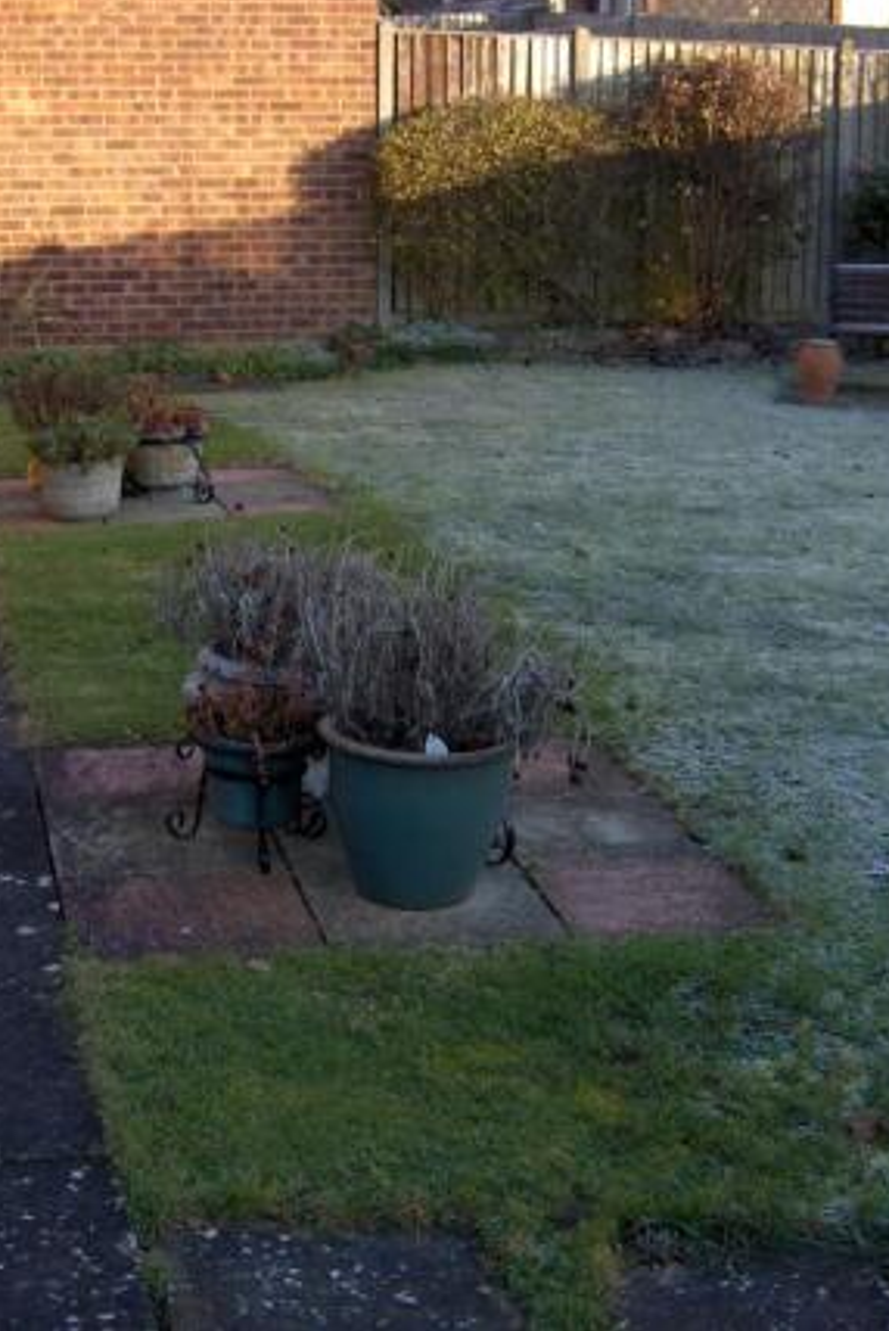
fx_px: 2034
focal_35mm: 55
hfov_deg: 24.6
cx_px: 382
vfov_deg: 36.2
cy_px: 655
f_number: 2.8
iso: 125
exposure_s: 1/165
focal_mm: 8
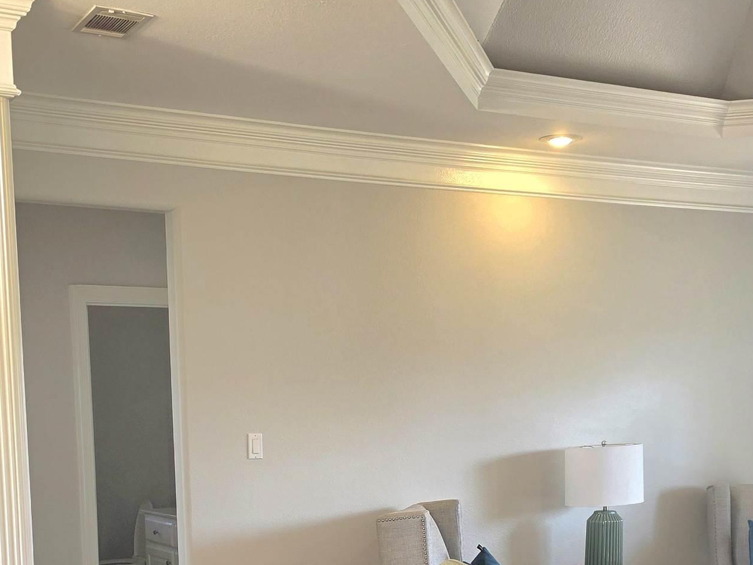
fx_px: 1218
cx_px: 359
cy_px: 576
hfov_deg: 34.3
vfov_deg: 24.8
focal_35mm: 56
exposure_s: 1/120
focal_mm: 6.5
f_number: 1.4
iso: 40
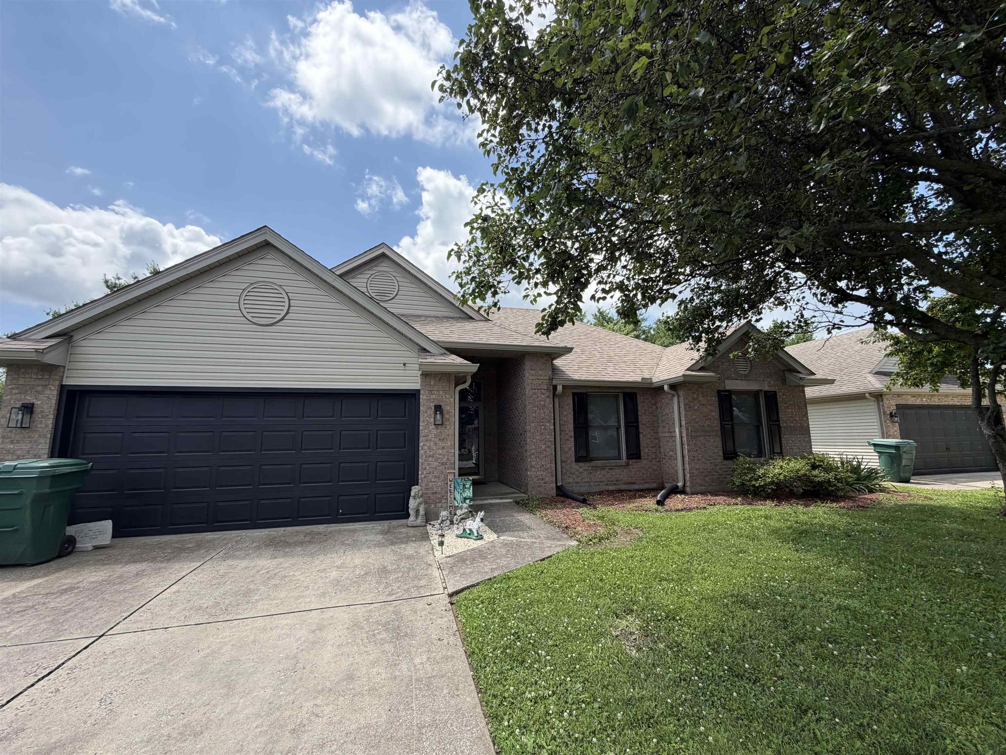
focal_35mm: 14
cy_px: 378
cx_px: 503
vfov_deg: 85.7
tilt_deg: +7.5
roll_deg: +1.8
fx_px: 407
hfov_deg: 102.1
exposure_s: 1/770
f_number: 2.2
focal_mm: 2.22
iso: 40
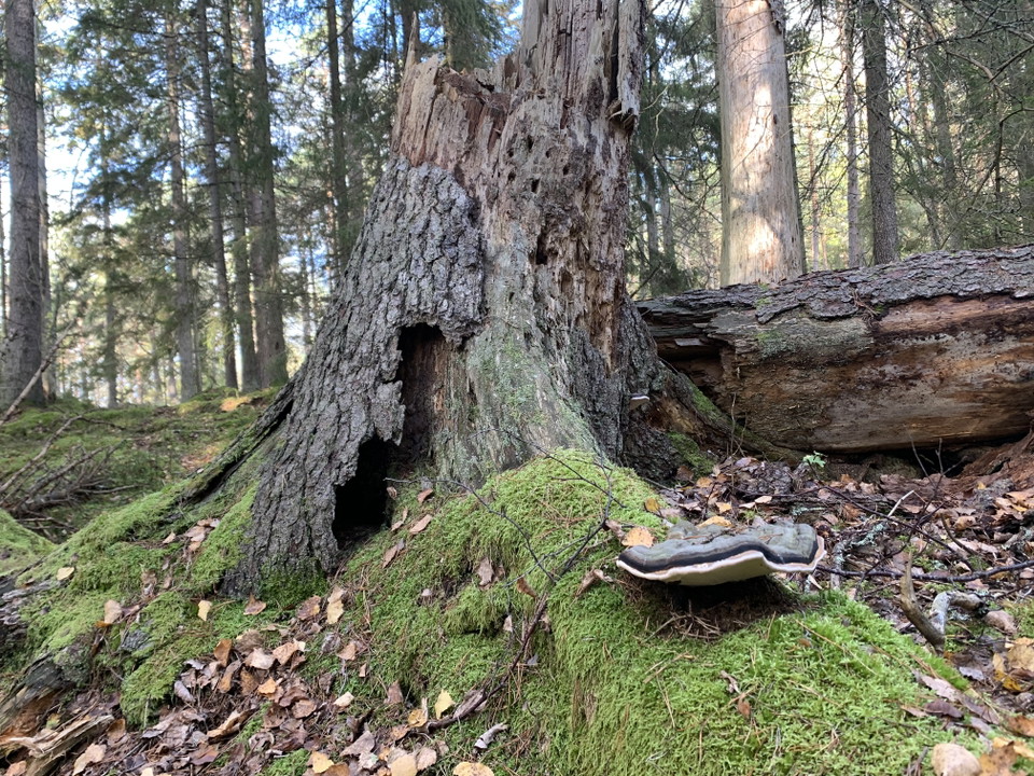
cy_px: 388
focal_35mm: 26
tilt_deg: +2.3
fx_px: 777
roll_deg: +4.2
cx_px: 517
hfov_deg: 67.3
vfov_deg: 53.1
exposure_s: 1/75
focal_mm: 4.25
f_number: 1.8
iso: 100
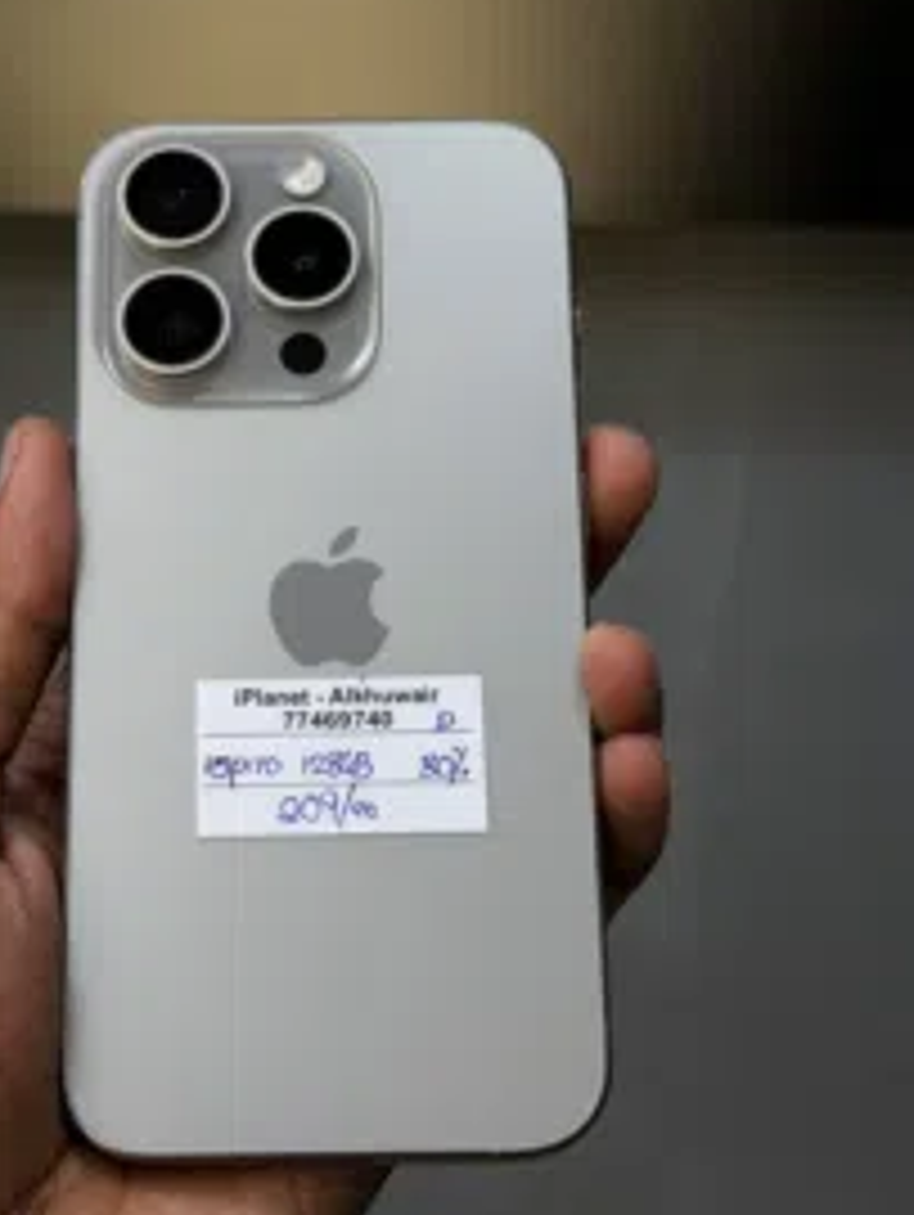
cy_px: 544
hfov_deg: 20.7
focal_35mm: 71
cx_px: 329
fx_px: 2496
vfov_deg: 27.4
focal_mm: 6.76
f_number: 1.78
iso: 64
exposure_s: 1/100
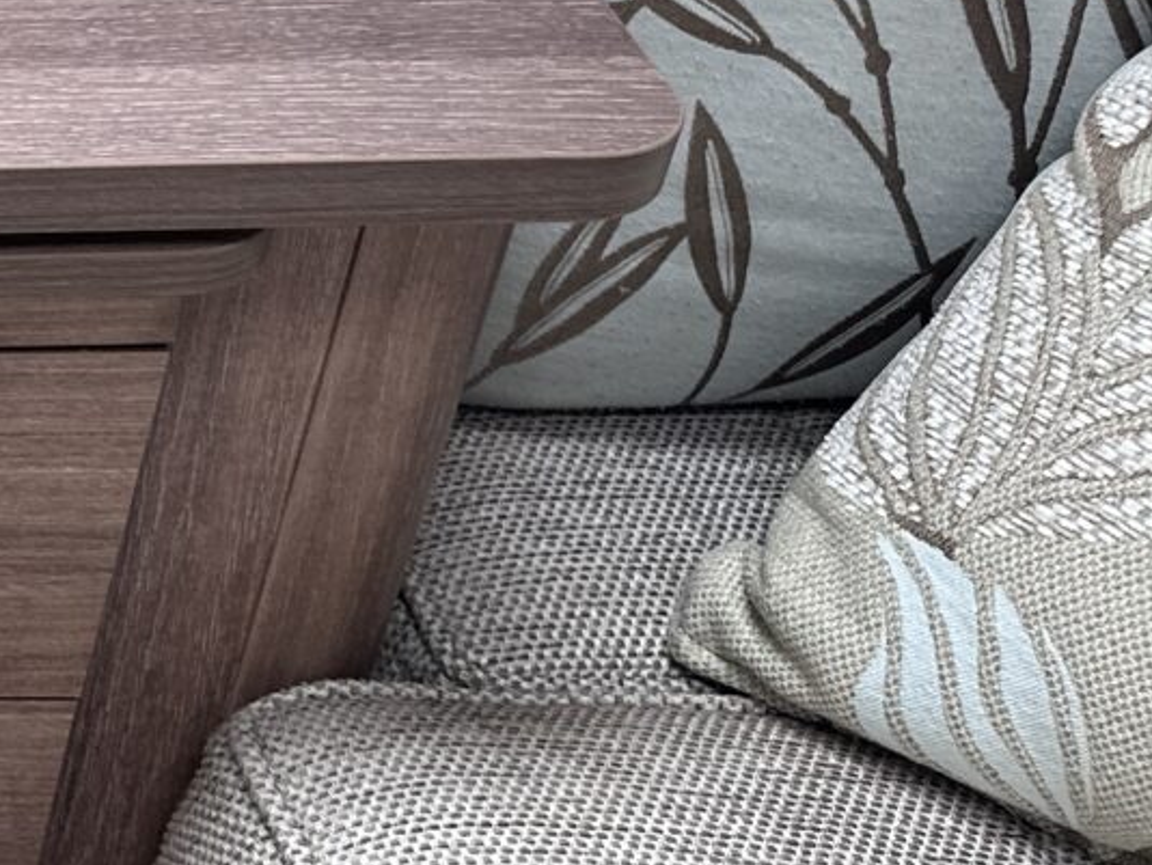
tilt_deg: -35.7
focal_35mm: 92
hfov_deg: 17.0
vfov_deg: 16.1
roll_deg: +1.6
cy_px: 453
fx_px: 3063
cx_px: -1001
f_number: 1.78
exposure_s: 1/121
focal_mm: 6.86
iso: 80
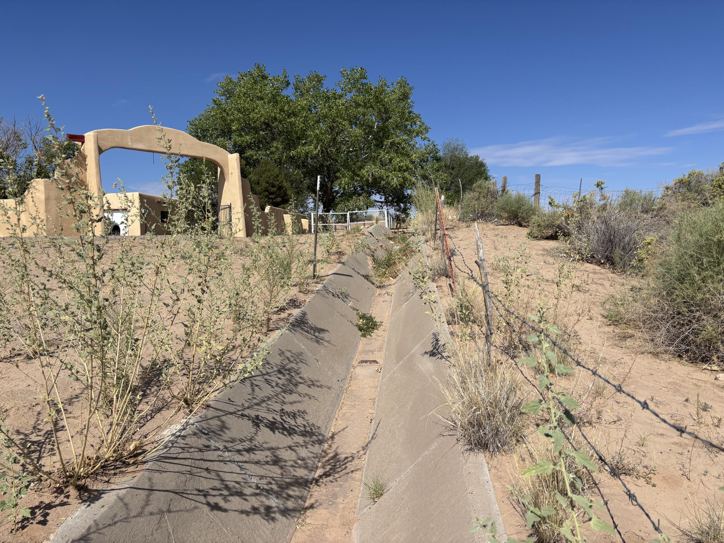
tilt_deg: -3.6
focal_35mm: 26
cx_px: 362
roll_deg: +0.6
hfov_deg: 67.3
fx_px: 544
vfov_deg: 53.1
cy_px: 272
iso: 50
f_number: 1.6
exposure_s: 1/6329
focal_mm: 5.96
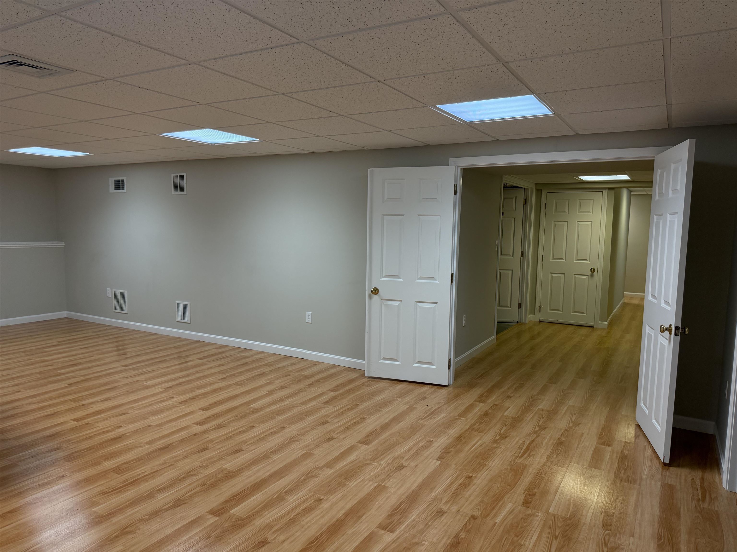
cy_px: 276
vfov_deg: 56.8
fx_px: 511
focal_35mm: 24
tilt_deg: -6.1
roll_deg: -0.8
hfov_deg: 71.6
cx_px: 368
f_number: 1.78
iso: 200
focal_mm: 6.76
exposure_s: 1/124
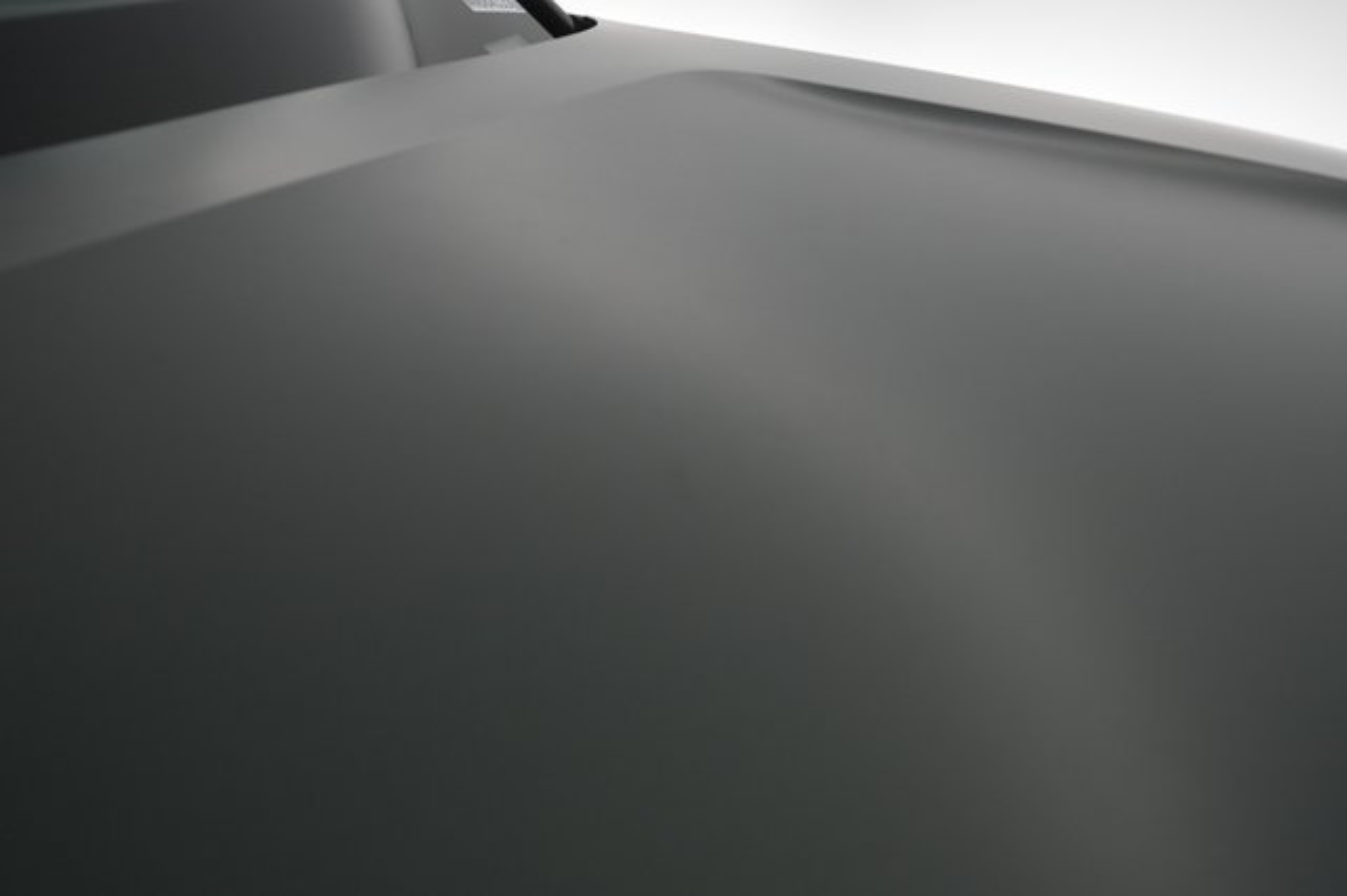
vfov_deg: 49.5
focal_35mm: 26
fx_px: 972
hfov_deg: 69.4
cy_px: 448
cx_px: 674
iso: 1600
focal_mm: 26
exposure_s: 1/100
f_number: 4.5
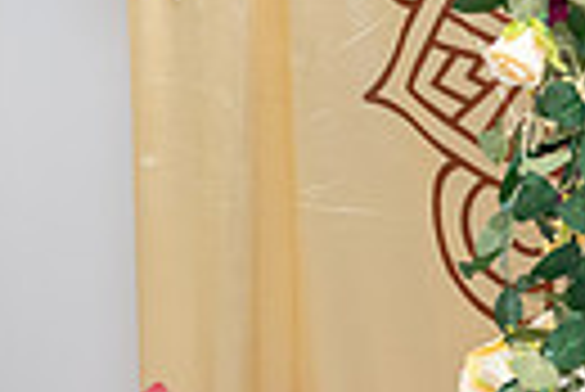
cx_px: 1076
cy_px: 7
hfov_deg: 14.7
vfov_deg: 11.3
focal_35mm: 120
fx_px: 1952
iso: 500
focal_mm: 26.5
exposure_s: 1/200
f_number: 3.5
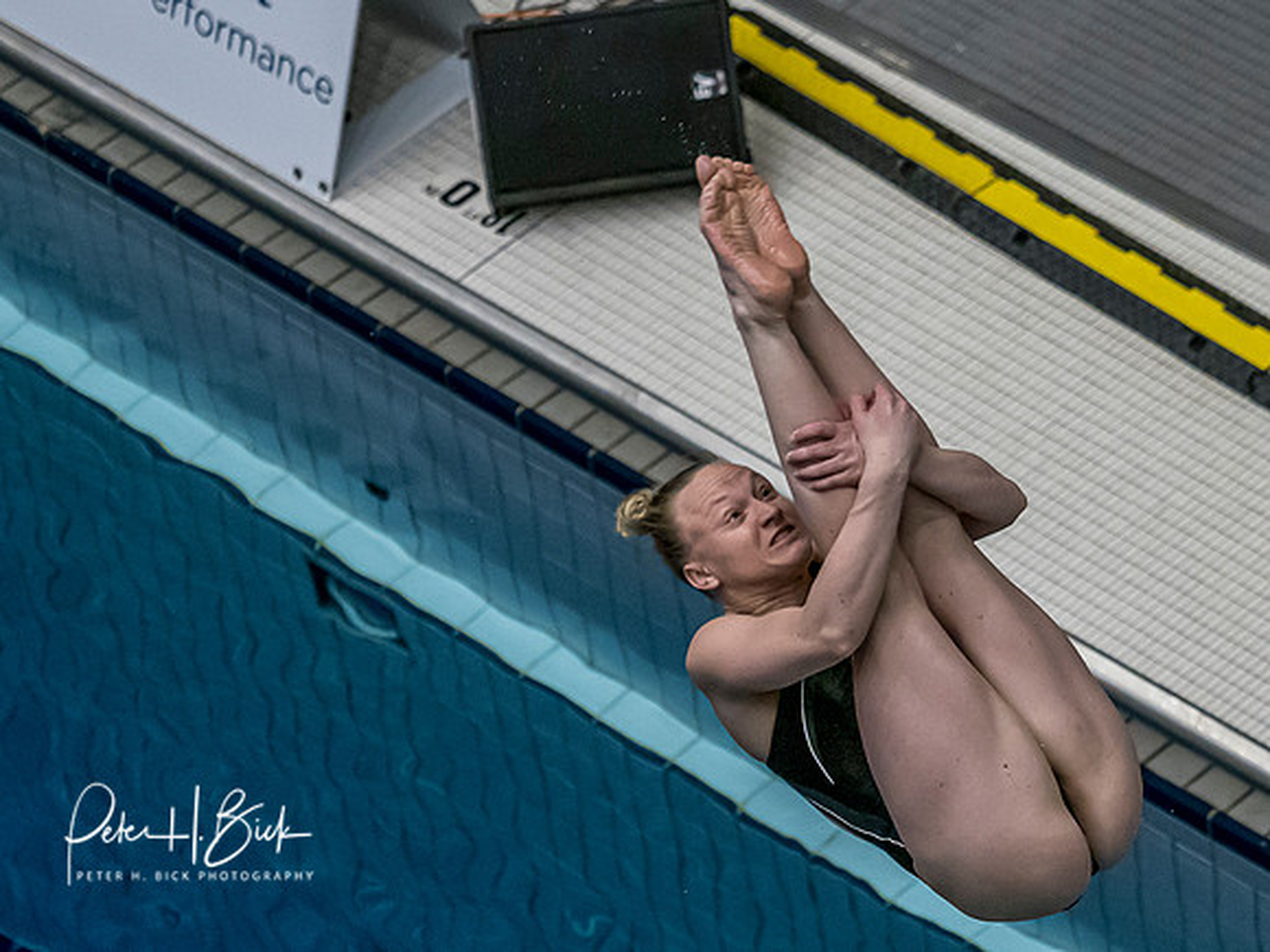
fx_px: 7260
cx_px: 953
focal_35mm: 198
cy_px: 619
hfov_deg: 10.0
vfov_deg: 7.5
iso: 4000
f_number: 2.8
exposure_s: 1/1600
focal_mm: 57
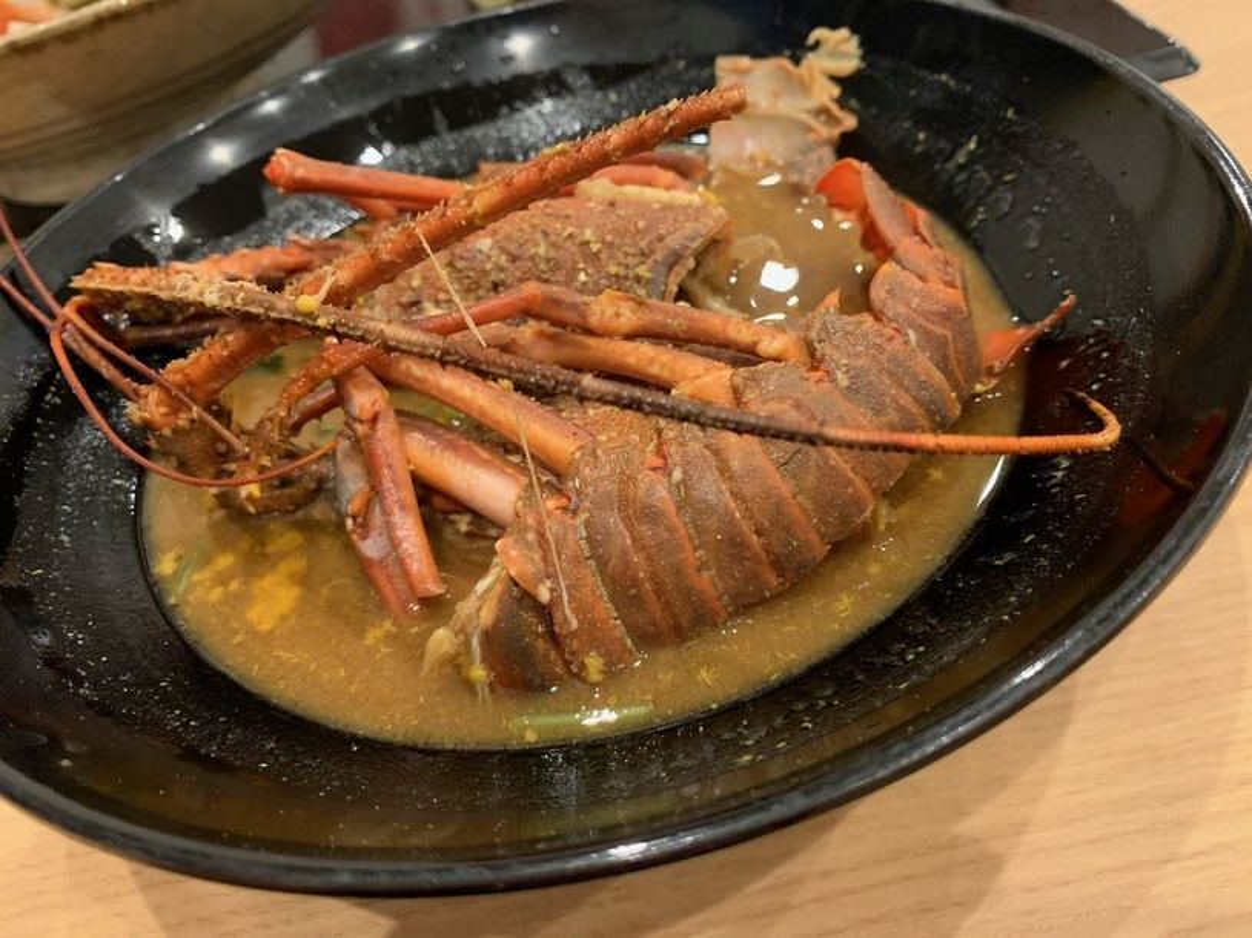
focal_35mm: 26
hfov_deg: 67.3
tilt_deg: -45.1
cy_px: 469
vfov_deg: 53.1
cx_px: 626
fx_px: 940
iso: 320
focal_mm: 4.25
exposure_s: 1/30
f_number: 1.8
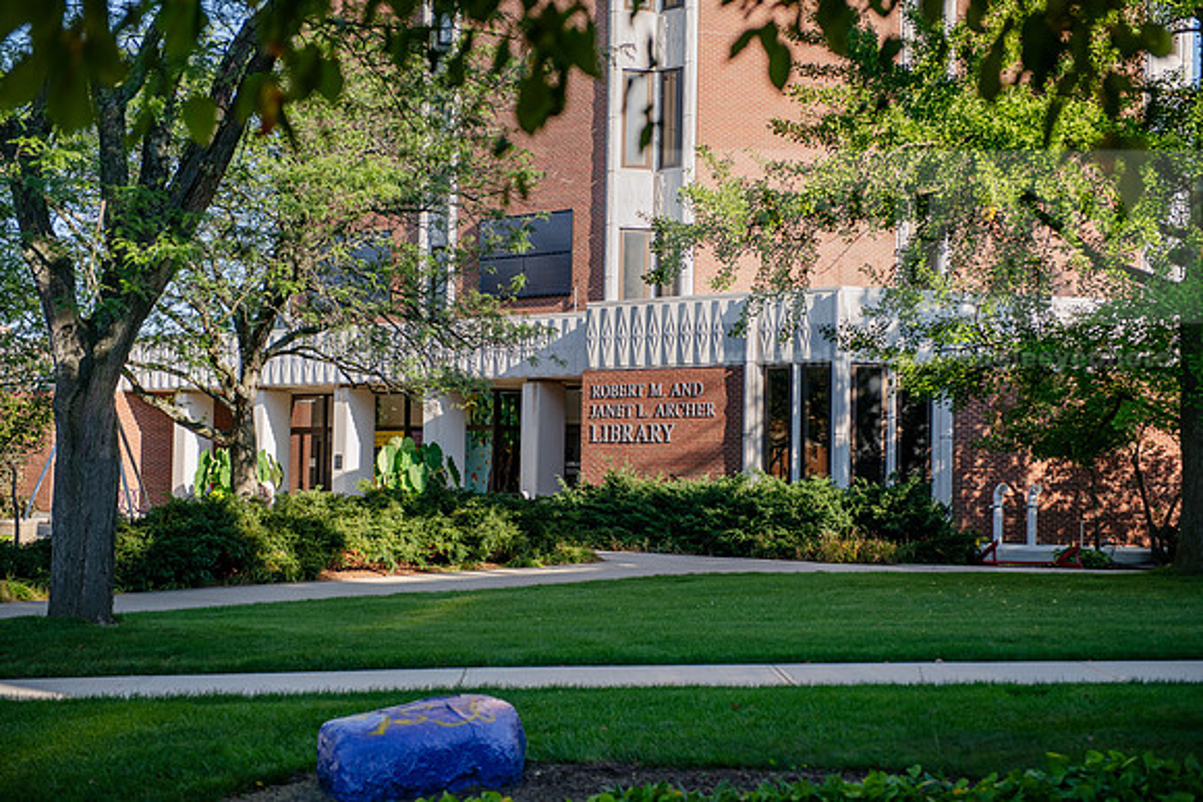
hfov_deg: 32.4
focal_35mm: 62
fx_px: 2072
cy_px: 401
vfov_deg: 21.9
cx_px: 602
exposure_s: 1/500
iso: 125
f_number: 3.5
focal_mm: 62
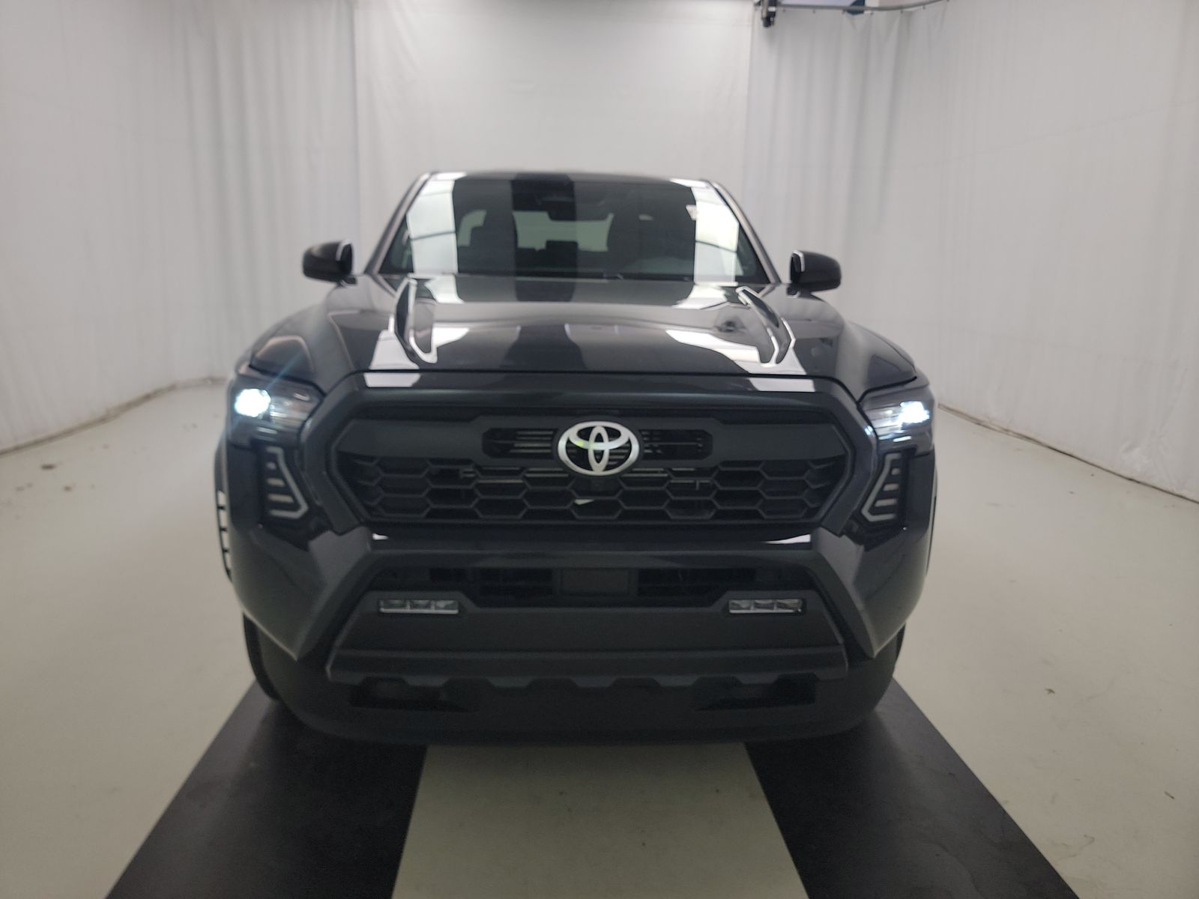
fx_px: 831
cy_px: 450
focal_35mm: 24
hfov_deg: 71.6
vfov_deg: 56.8
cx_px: 600
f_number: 1.8
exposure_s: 1/50
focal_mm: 6.7
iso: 147
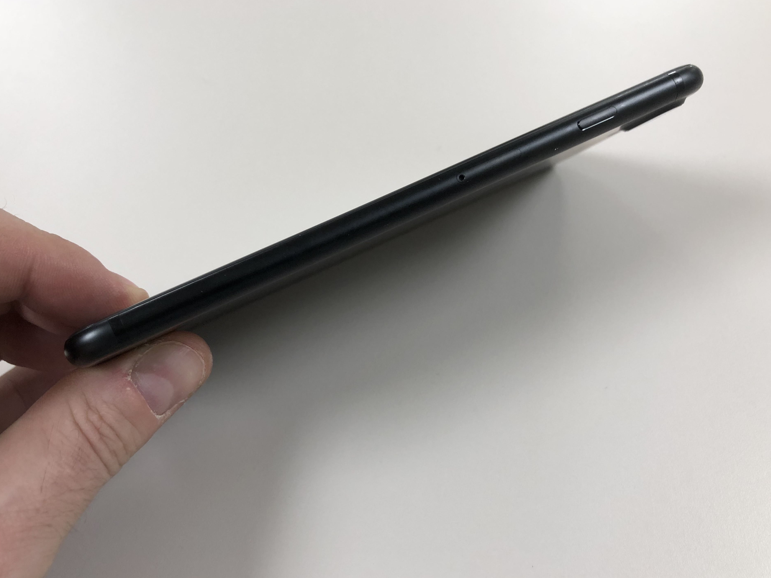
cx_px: 365
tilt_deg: -53.4
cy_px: 282
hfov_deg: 59.9
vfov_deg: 46.8
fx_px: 668
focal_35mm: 30
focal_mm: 4
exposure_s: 1/33
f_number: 1.8
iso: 32
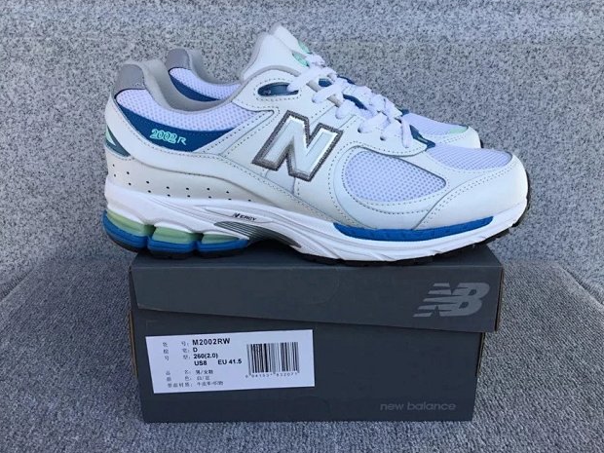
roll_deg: -0.5
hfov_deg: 56.8
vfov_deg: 44.2
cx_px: 310
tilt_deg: -18.3
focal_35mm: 32
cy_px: 225
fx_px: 558
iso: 25
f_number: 2.4
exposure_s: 1/617
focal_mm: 3.3
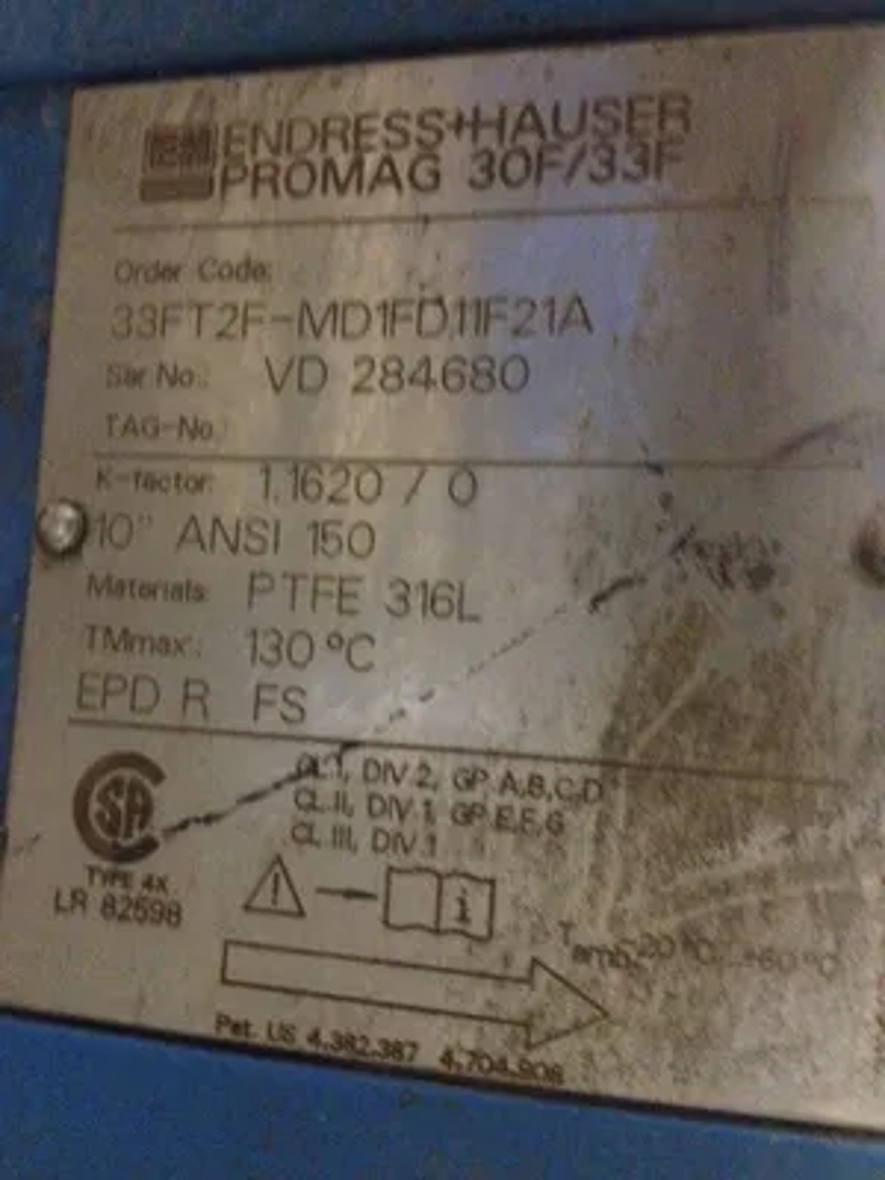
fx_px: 1193
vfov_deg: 52.6
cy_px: 590
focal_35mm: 35
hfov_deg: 40.7
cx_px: 442
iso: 800
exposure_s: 1/15
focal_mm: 4.28
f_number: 2.4
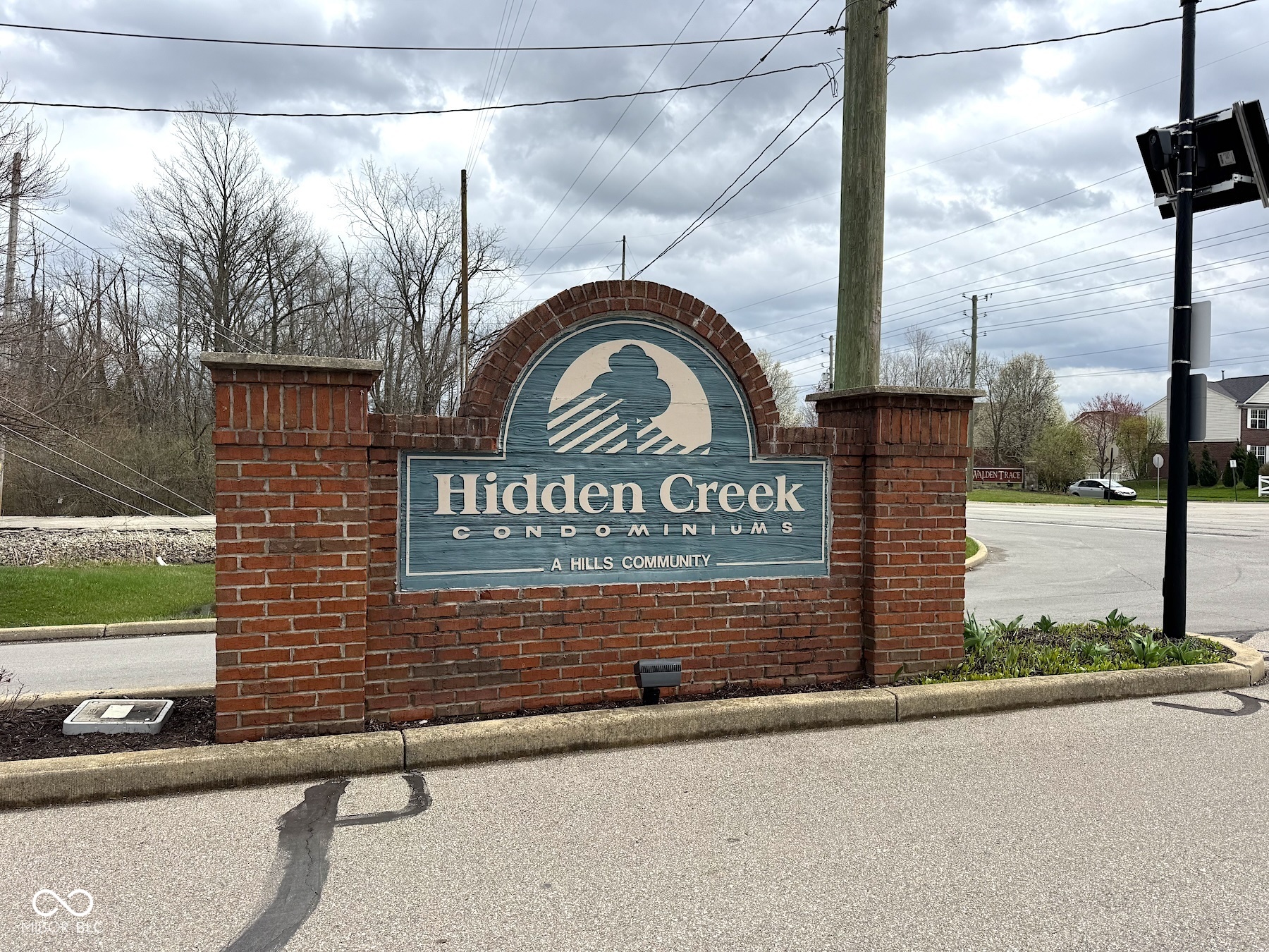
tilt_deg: -1.2
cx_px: 634
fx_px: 880
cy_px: 476
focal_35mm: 24
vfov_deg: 56.8
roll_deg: -1.2
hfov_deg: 71.6
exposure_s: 1/5348
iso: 80
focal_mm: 6.76
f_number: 1.78
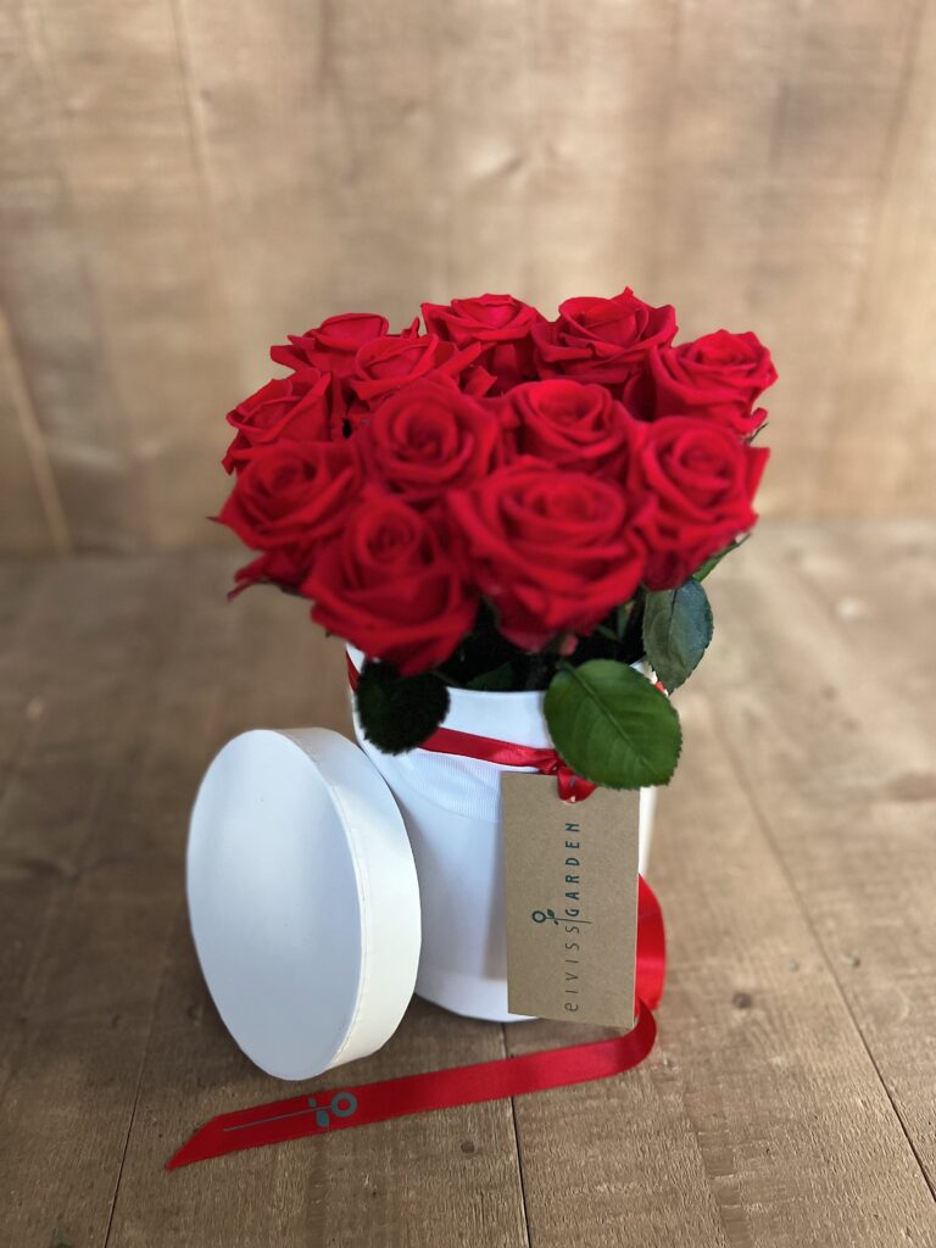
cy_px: 624
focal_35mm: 26
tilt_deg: -33.7
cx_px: 468
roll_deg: +0.2
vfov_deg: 67.3
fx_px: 937
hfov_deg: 53.1
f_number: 1.5
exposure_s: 1/33
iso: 640
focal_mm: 5.7
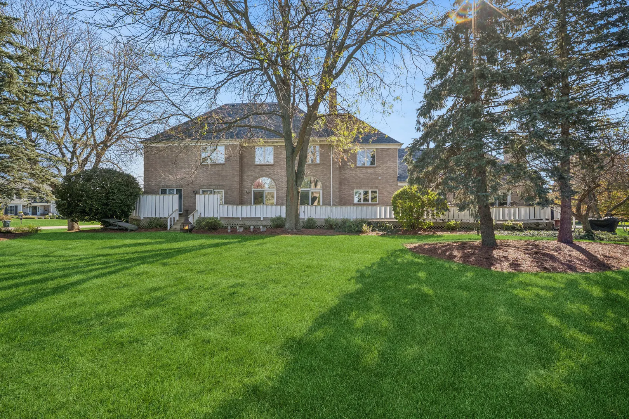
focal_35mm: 14
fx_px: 245
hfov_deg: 104.3
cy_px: 210
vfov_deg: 81.2
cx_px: 314
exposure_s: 1/640
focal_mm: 14
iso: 640
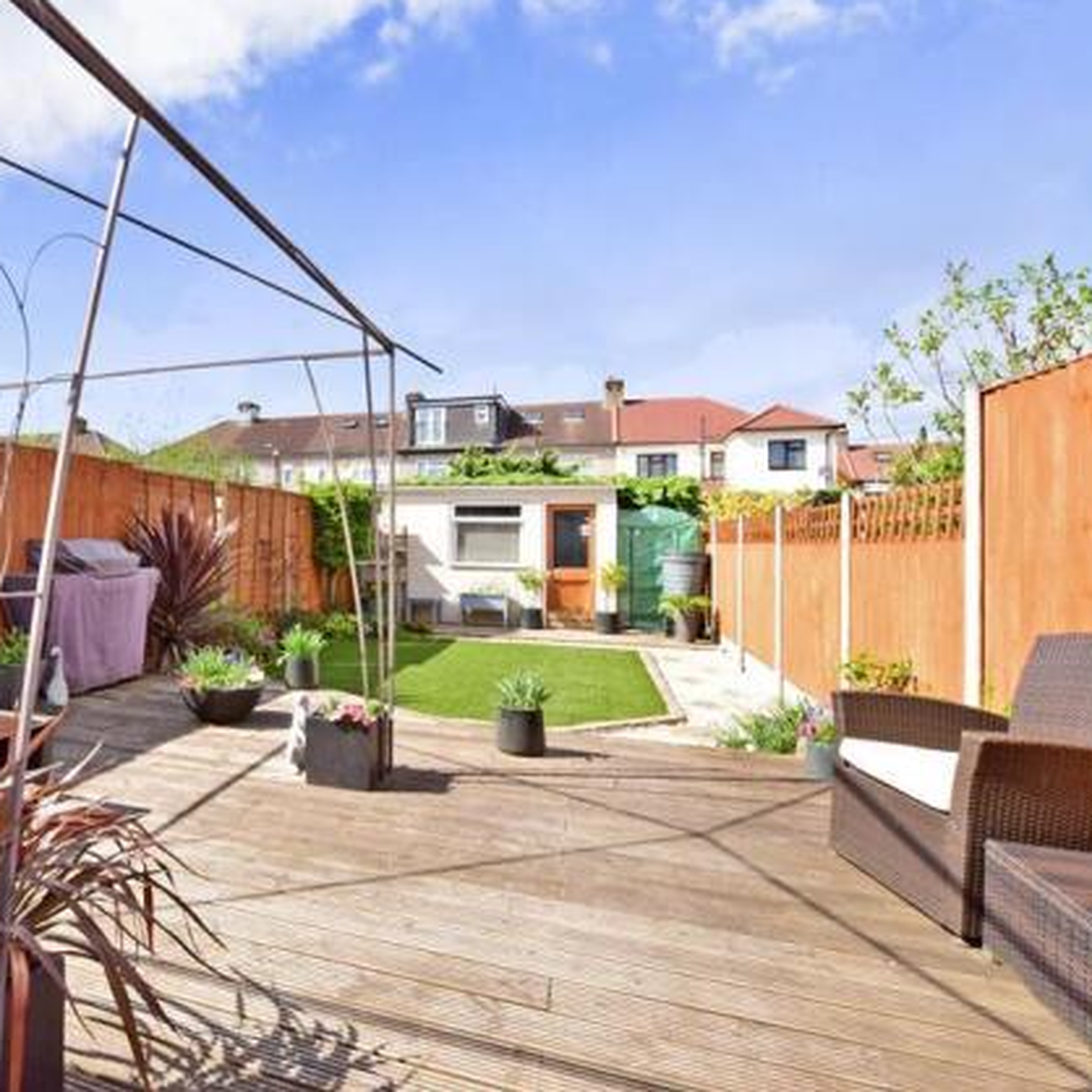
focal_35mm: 20
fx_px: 714
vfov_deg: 74.8
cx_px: 272
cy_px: 524
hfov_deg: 69.8
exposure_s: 1/100
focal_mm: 10
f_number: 22
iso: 400
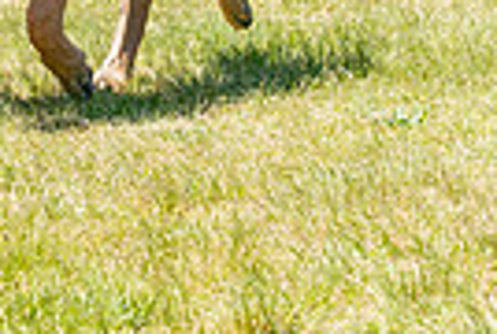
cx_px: -93
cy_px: -369
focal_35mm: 302
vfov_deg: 4.5
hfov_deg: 6.8
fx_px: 4179
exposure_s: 1/2500
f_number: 6.3
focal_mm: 70
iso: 400
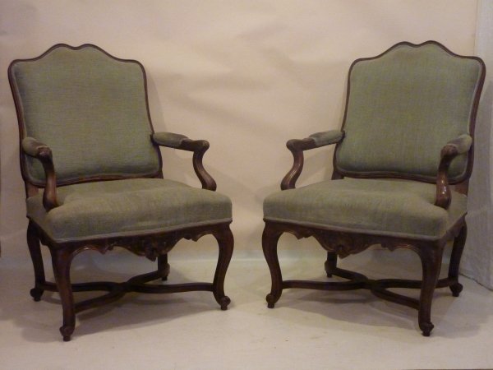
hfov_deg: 39.7
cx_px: 246
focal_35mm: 48
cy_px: 185
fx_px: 684
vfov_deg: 30.3
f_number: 3.8
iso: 800
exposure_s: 1/50
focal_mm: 7.9
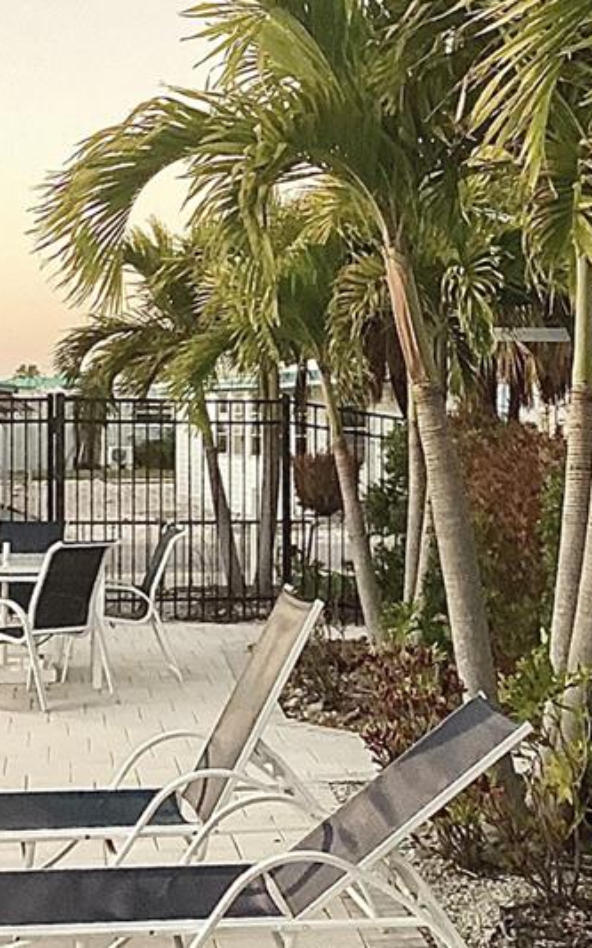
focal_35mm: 74
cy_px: 384
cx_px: 450
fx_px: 1911
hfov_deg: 17.5
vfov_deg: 27.8
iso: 125
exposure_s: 1/60
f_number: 2.4
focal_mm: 3.3
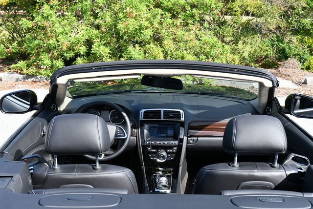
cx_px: 156
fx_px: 453
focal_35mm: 52
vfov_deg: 26.0
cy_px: 104
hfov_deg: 38.2
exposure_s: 1/250
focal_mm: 26
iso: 200
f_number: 7.1
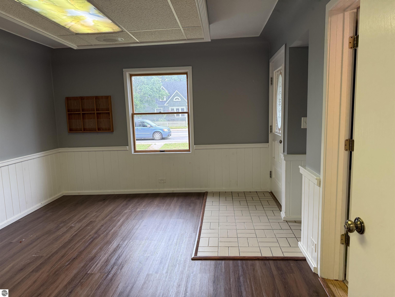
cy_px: 148
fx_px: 274
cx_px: 198
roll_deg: +1.4
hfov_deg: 71.6
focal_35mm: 24
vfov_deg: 56.8
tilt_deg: -7.3
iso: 160
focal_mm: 6.76
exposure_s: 1/120
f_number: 1.78
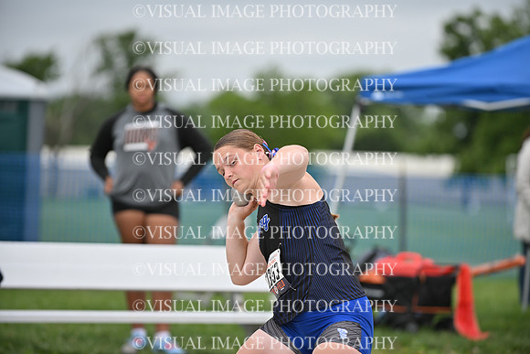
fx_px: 2650
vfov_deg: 7.6
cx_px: 265
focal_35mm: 180
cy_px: 177
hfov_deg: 11.4
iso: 400
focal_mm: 180
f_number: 3.5
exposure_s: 1/2500
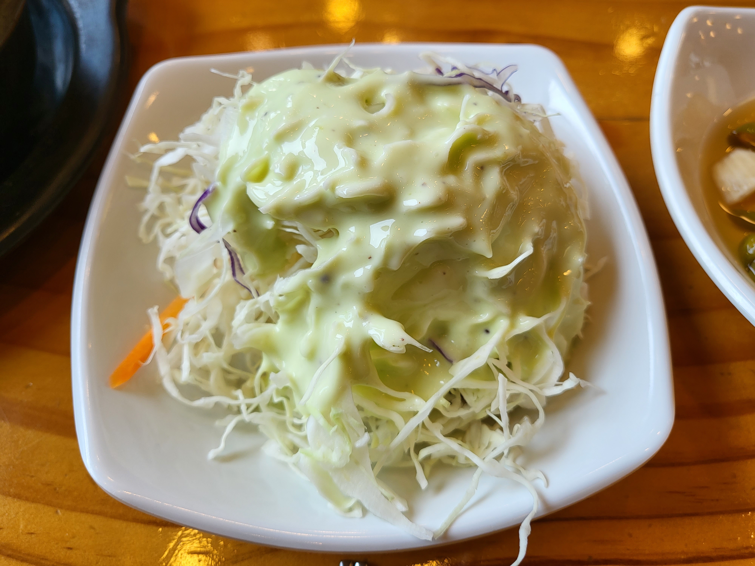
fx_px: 567
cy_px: 283
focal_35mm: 26
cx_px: 378
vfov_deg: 53.1
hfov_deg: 67.3
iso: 50
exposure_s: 1/133
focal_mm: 4.25
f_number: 1.8
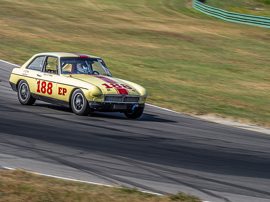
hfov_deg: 6.2
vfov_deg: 4.7
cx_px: 127
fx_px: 2477
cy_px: 95
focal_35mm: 318
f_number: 9
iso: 64
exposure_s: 1/125
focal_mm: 150
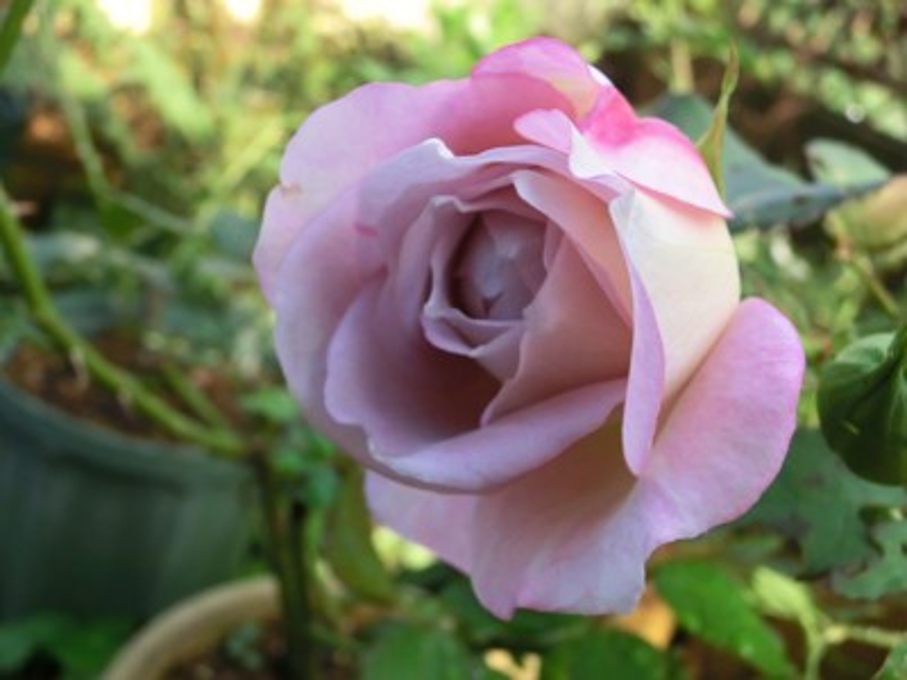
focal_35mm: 42
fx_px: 1100
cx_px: 454
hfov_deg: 44.8
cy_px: 340
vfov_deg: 34.3
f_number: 10.3
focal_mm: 7.38
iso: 250
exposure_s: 1/60
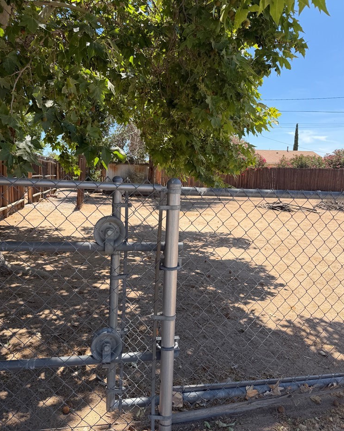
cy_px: 203
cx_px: 170
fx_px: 331
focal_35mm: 26
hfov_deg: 54.9
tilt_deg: -2.9
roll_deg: -2.4
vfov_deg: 66.0
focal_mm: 6.76
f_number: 1.78
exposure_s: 1/2445
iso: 80
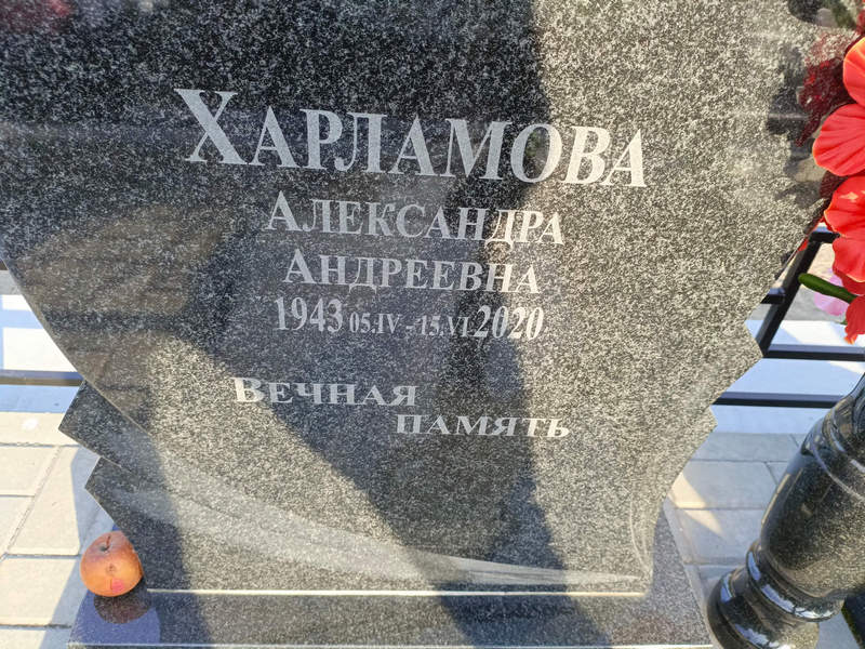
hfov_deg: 69.4
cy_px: 324
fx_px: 625
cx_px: 432
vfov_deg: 54.9
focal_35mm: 25
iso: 110
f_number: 1.69
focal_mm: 4.76
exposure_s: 1/179
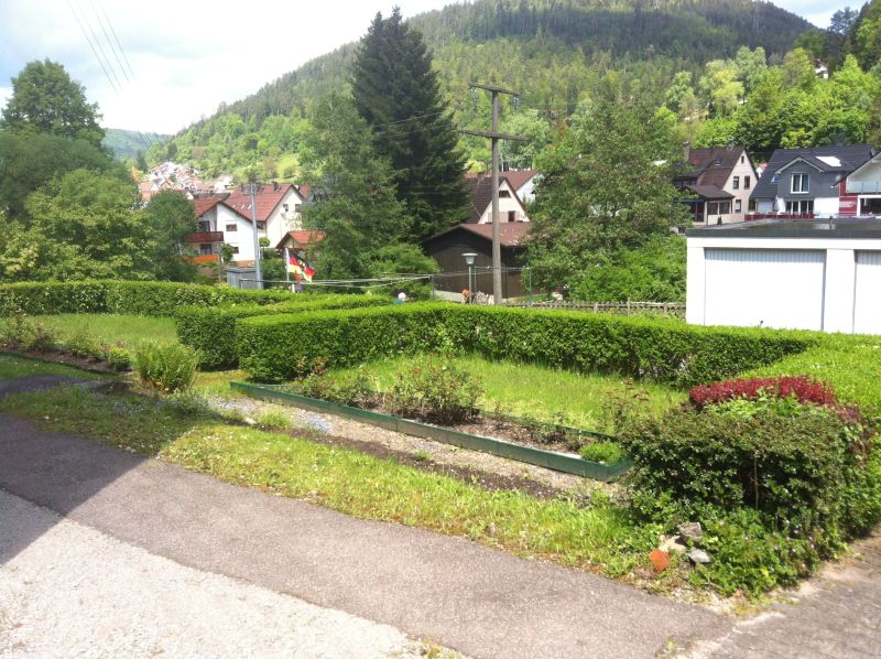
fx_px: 890
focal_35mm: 35
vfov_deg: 40.6
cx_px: 440
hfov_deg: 52.7
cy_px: 330
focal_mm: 3.85
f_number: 2.8
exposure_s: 1/520
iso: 80
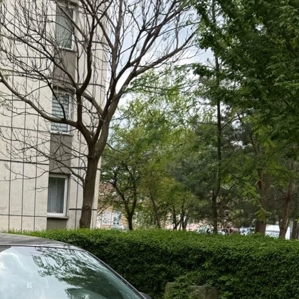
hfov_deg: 27.0
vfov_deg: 25.3
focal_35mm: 61
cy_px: 359
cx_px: 19
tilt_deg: -8.9
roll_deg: -3.8
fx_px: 596
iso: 80
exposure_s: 1/831
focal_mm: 6.76
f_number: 1.78
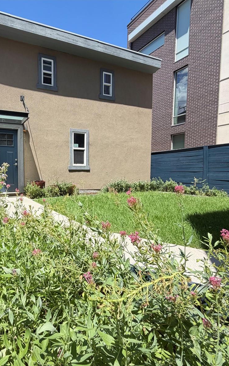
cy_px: 184
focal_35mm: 20
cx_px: 62
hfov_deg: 57.2
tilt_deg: -3.8
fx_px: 200
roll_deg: +0.9
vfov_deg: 85.1
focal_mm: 2.22
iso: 40
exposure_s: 1/770
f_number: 2.2
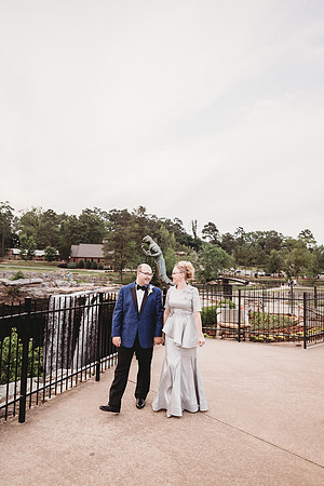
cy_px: 243
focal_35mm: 24
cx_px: 162
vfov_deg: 73.7
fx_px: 324
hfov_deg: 53.1
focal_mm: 24
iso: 250
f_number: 2.5
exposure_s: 1/250
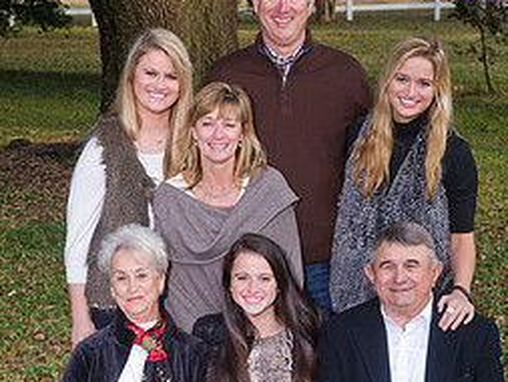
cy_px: 332
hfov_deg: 18.5
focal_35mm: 106
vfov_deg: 13.9
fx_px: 1556
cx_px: 260
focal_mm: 62
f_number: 8
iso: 800
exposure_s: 1/200
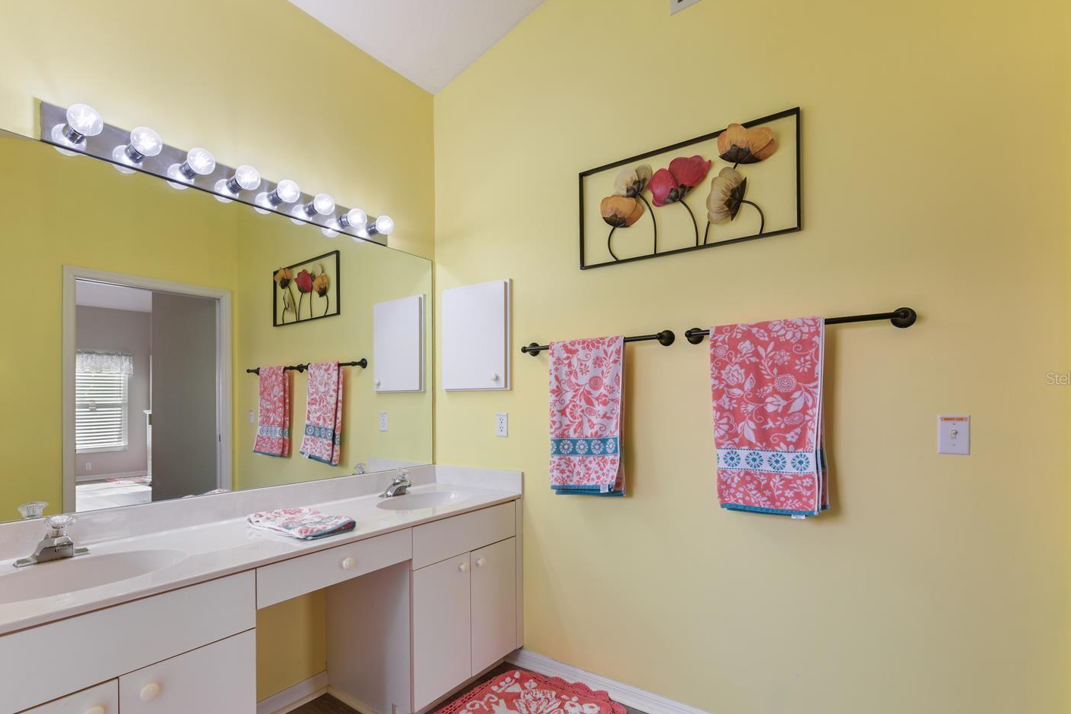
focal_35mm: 17
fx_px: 506
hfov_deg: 93.2
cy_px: 378
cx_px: 511
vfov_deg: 70.4
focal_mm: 15
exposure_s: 1/80
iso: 400
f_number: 8
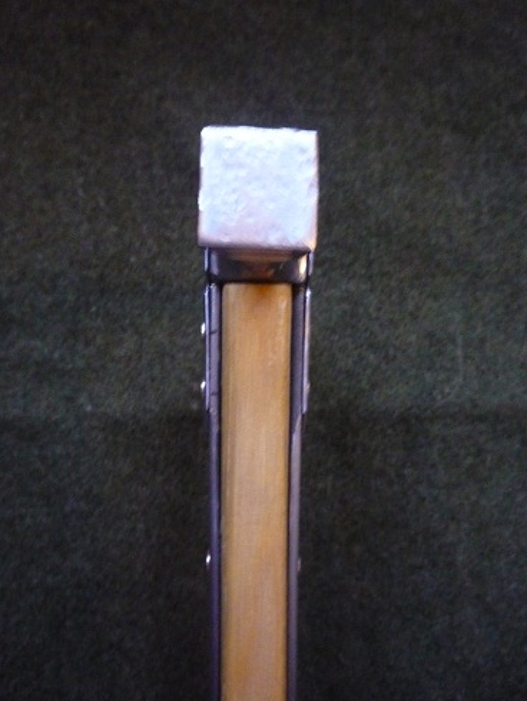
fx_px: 649
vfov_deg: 56.8
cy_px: 350
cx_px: 264
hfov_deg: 44.2
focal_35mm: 32
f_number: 3.3
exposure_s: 1/8
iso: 800
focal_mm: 5.2
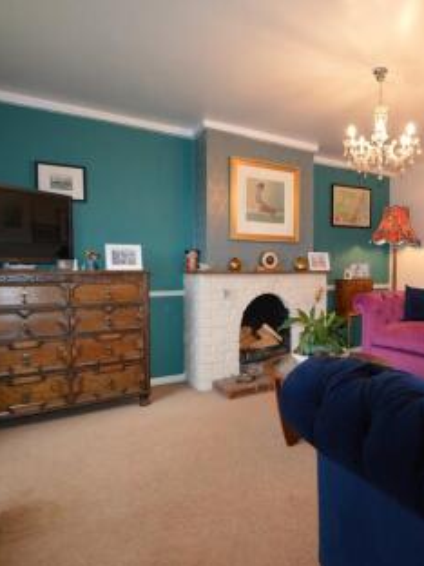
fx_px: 359
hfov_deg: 58.4
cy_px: 284
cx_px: 310
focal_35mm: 22
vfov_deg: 76.4
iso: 720
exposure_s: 1/60
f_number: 3.5
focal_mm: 10
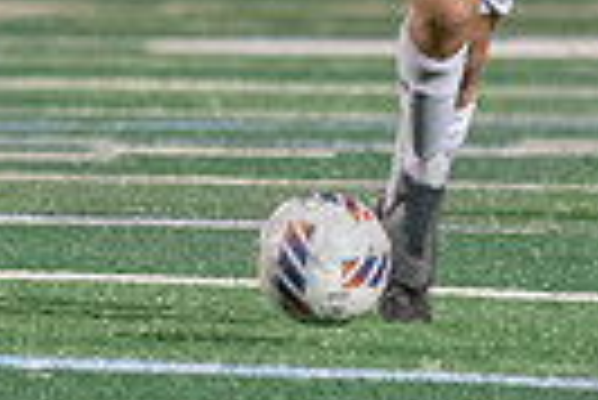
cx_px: 470
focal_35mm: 1870
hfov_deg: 1.1
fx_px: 31096
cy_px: -32
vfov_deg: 0.7
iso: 3200
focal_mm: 200
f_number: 2.8
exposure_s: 1/500
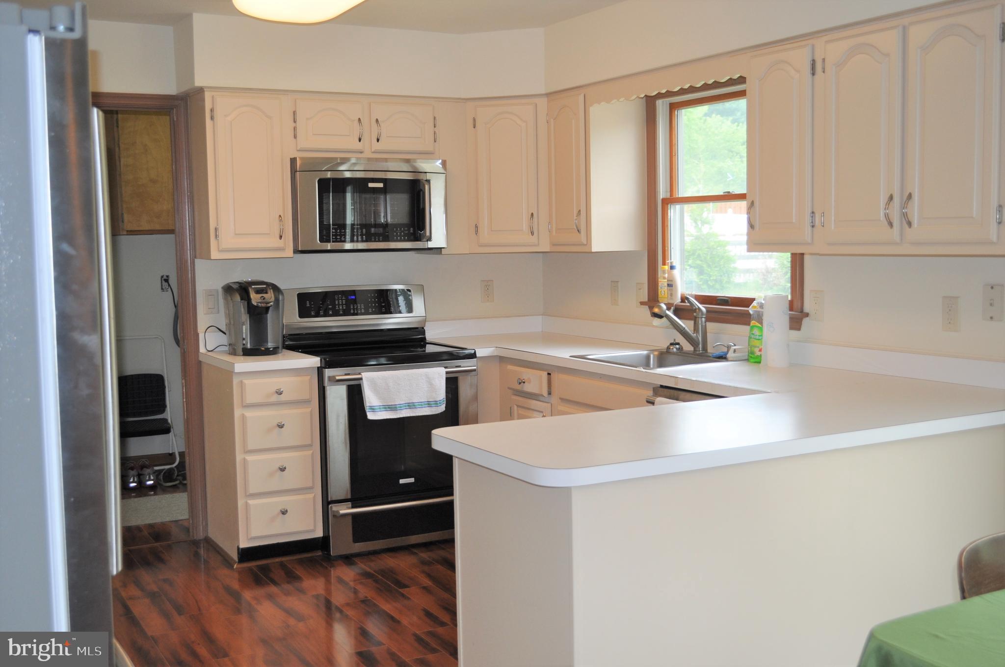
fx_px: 1087
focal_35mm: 39
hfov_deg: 49.6
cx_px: 502
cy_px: 334
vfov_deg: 34.1
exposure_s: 1/125
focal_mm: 26
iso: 400
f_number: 4.2
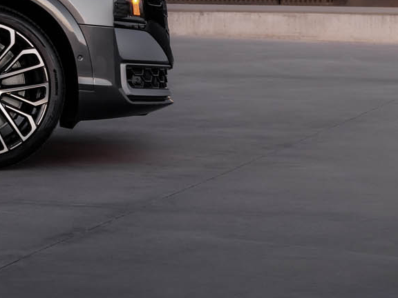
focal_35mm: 250
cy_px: -170
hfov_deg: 7.7
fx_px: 2874
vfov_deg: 5.9
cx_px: -258
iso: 800
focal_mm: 63.7
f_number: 7.1
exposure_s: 1/1.67
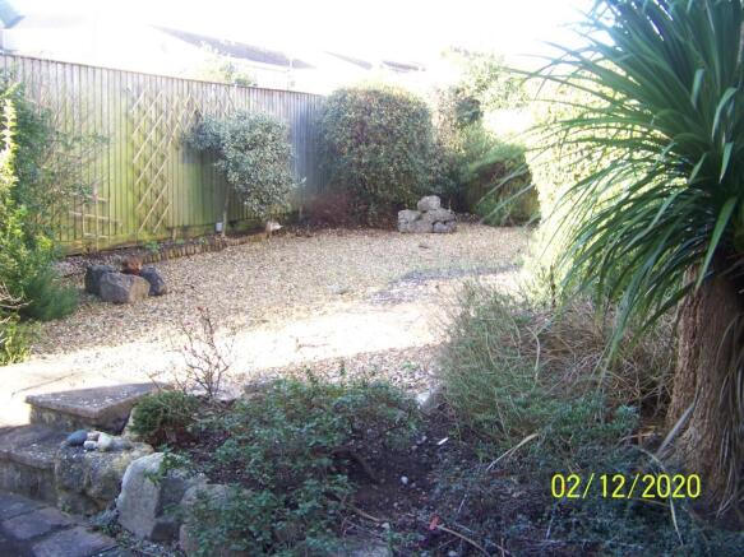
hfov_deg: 51.4
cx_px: 372
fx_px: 774
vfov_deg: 39.6
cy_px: 278
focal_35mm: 36
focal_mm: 5.85
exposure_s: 1/40
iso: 64
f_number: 3.2
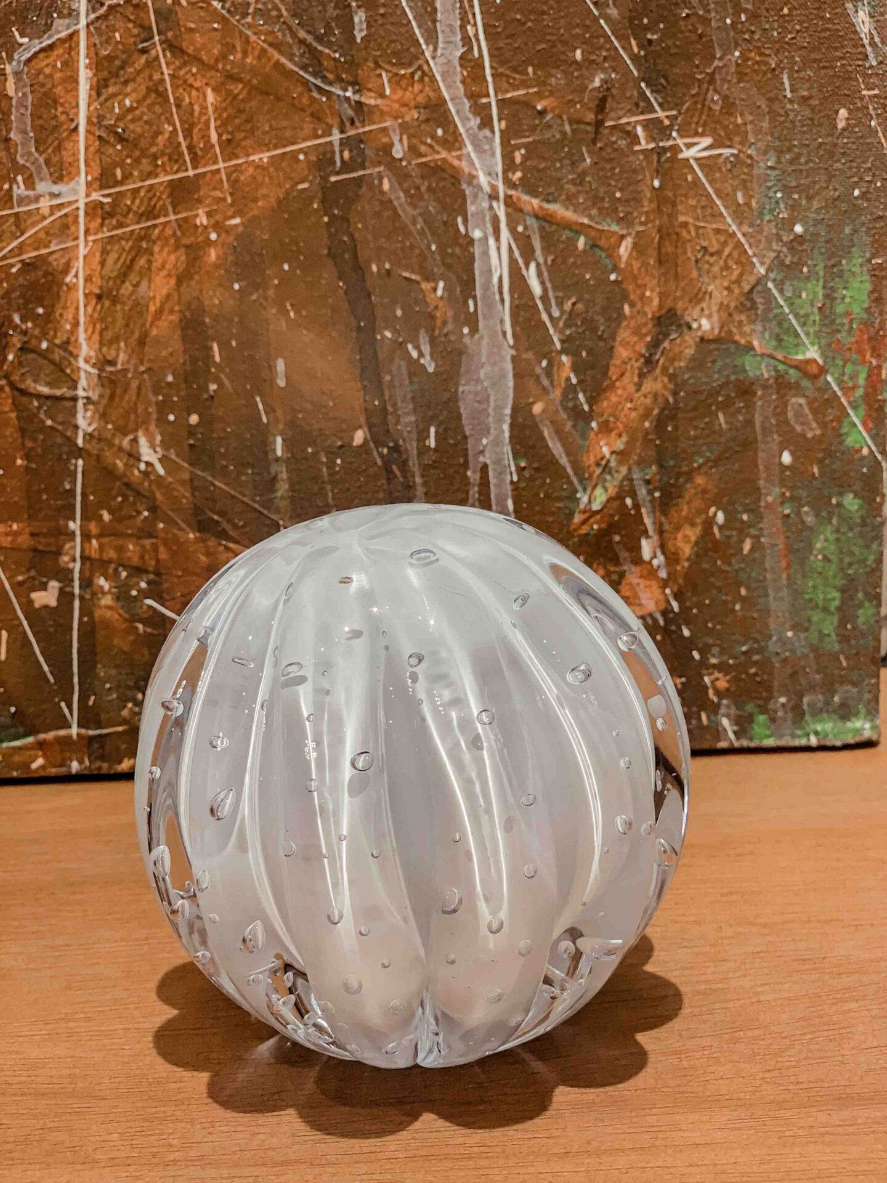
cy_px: 592
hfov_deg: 28.0
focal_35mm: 52
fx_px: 1777
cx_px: 444
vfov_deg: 36.8
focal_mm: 6
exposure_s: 1/50
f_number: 2.4
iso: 100
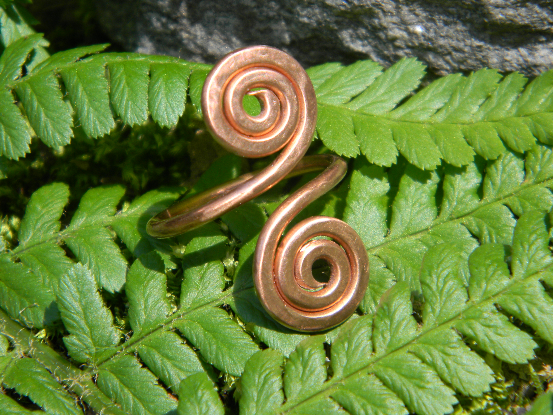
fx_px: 2364
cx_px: 276
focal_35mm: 148
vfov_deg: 10.0
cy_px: 208
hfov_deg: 13.3
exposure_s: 1/234
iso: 80
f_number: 5
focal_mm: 26.8
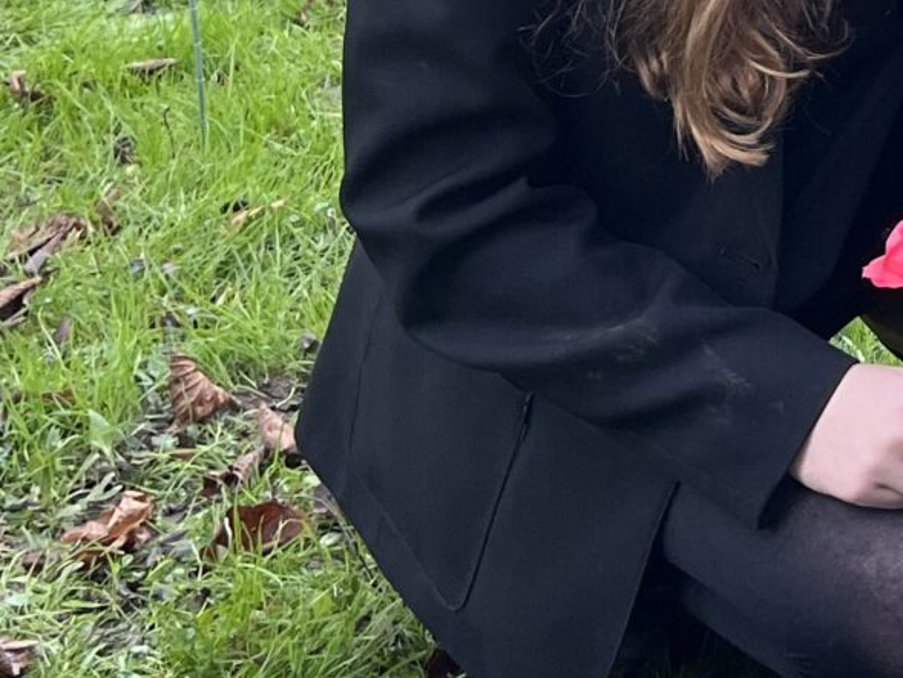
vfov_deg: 12.3
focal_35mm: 113
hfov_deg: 15.5
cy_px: -420
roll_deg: -2.2
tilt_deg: -12.7
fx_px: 2948
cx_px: 1521
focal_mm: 5.1
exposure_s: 1/122
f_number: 1.6
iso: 64
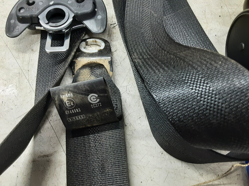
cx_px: 124
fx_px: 194
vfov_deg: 51.4
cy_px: 93
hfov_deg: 65.3
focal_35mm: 27
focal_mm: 2.91
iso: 160
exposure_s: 1/33
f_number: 1.9
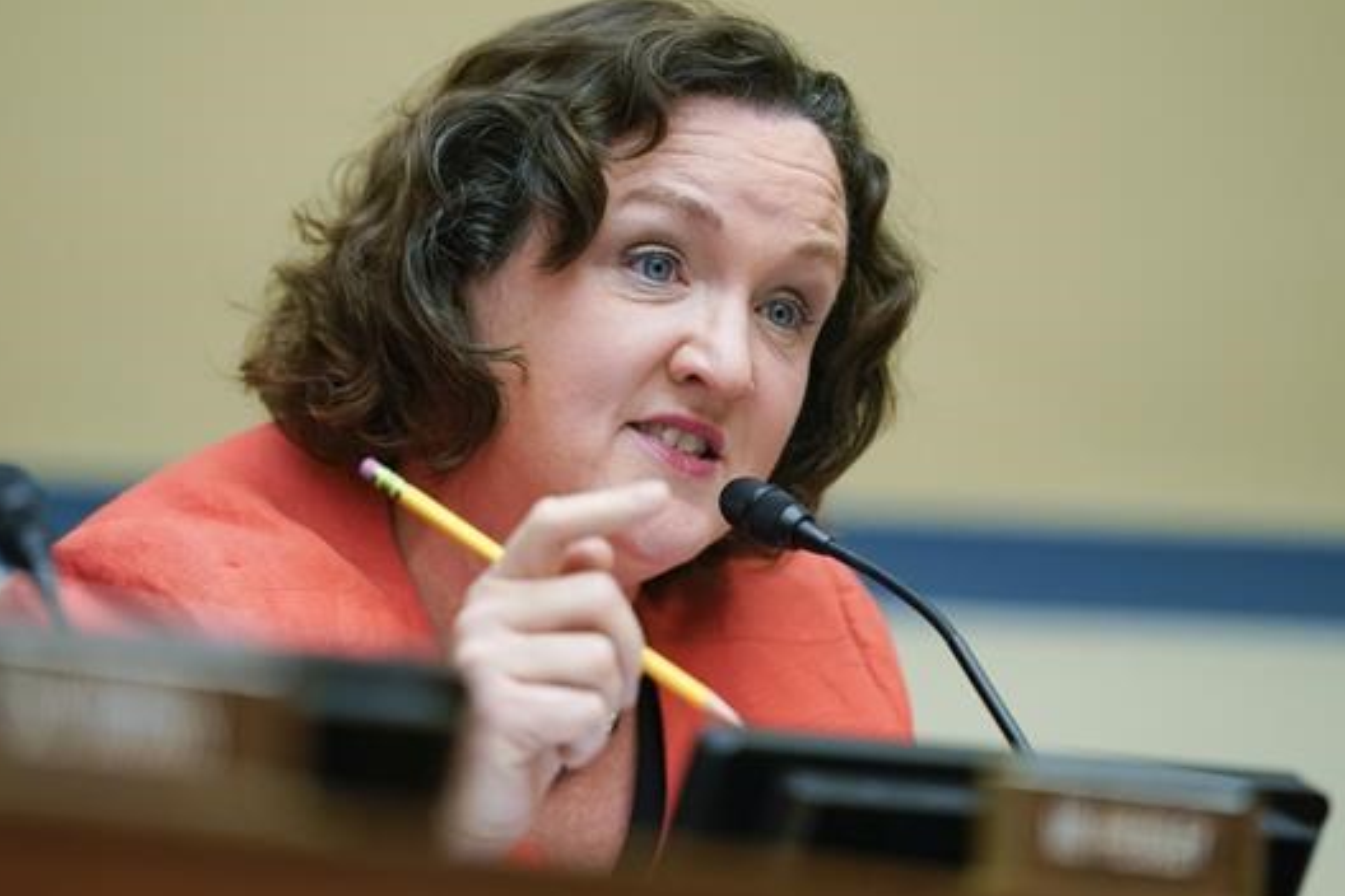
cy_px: 403
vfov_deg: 5.6
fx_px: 9190
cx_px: 624
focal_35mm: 246
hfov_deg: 8.4
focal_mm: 200
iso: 4000
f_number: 2.8
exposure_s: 1/800
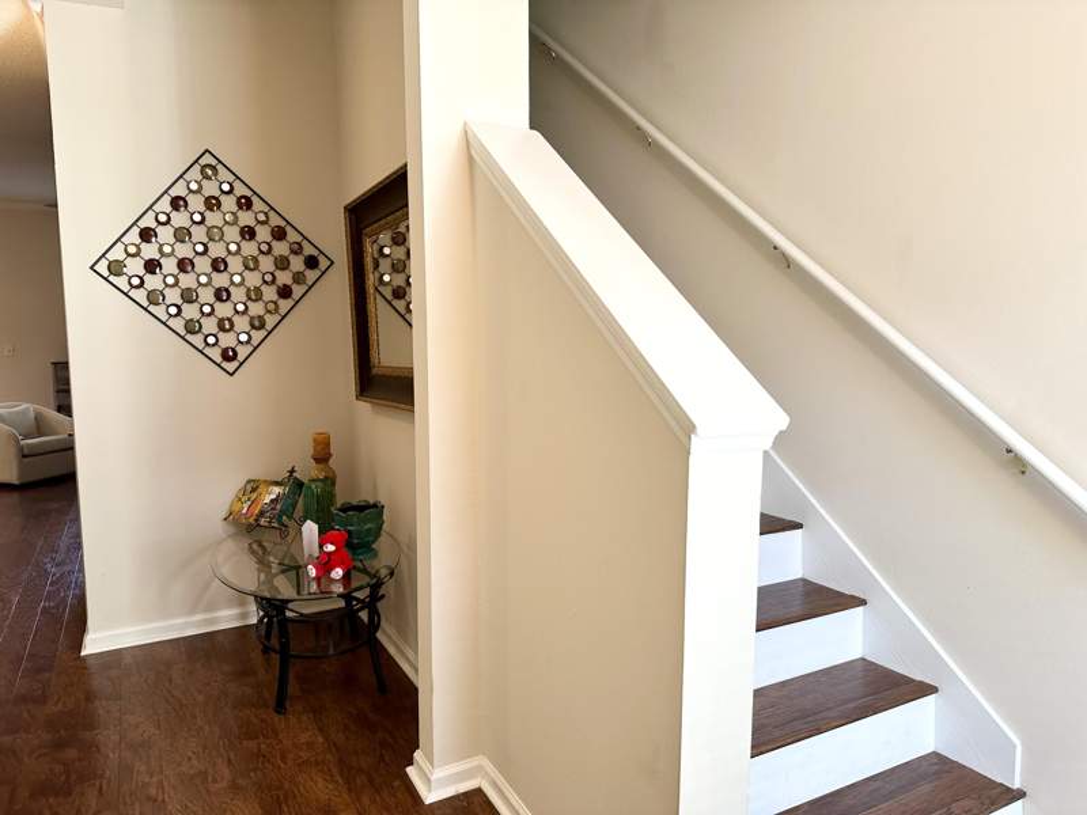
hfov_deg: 71.6
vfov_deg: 56.8
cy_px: 408
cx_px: 544
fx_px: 754
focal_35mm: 24
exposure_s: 1/120
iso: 160
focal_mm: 6.86
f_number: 1.78
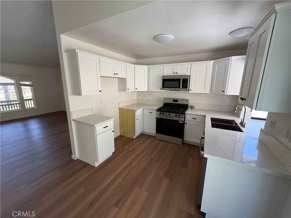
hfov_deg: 102.1
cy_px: 109
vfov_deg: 85.7
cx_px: 146
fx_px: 118
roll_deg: -0.8
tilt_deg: -12.4
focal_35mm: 14
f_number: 2.2
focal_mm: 2.22
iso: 64
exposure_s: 1/99
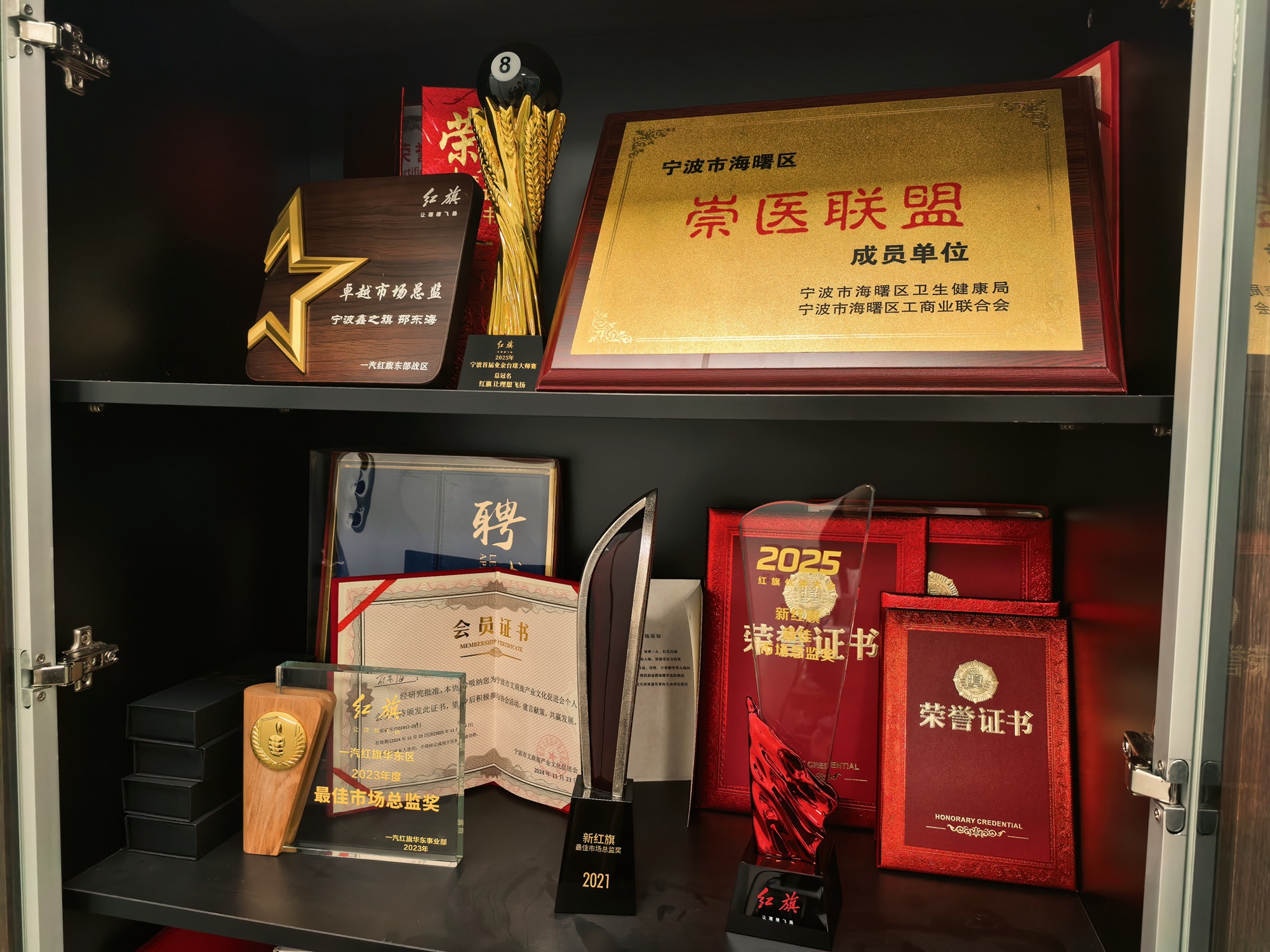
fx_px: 881
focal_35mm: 24
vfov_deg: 56.8
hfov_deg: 71.6
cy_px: 476
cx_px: 635
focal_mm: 6.98
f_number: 2
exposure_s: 1/100
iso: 200
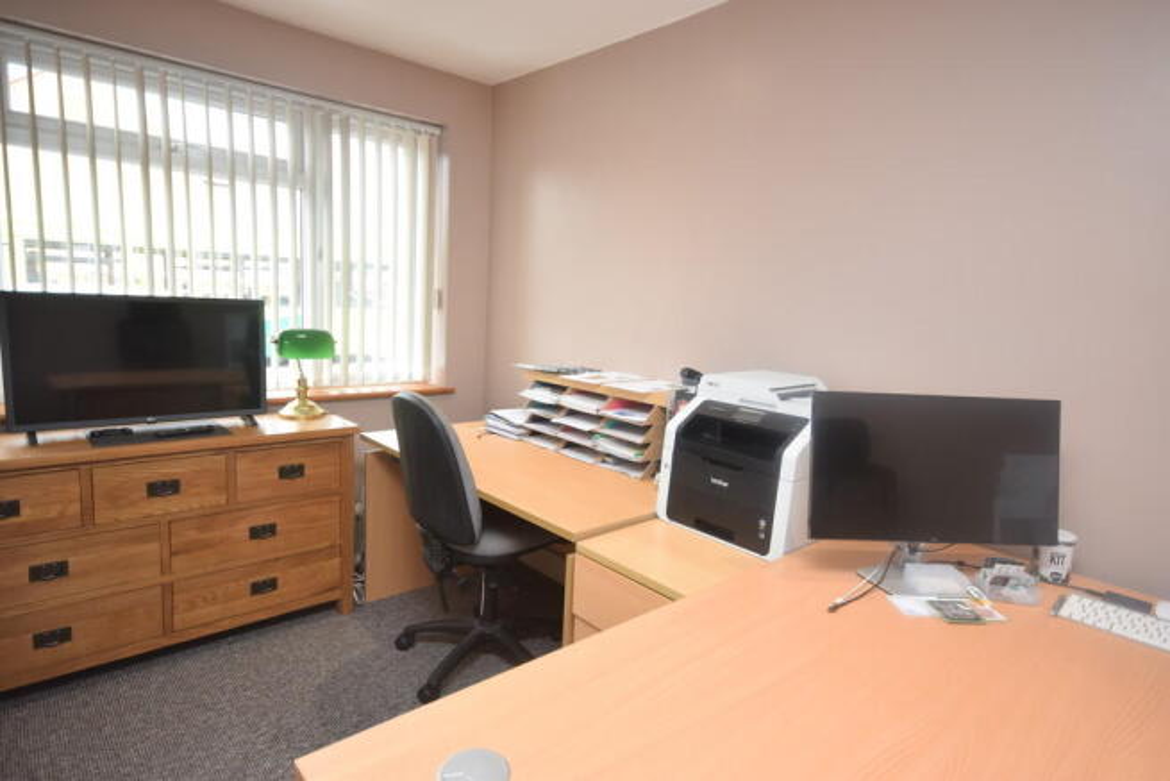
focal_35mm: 21
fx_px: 683
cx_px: 585
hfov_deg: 81.2
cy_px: 390
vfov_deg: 59.5
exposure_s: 1/80
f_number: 4.8
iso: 800
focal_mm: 14
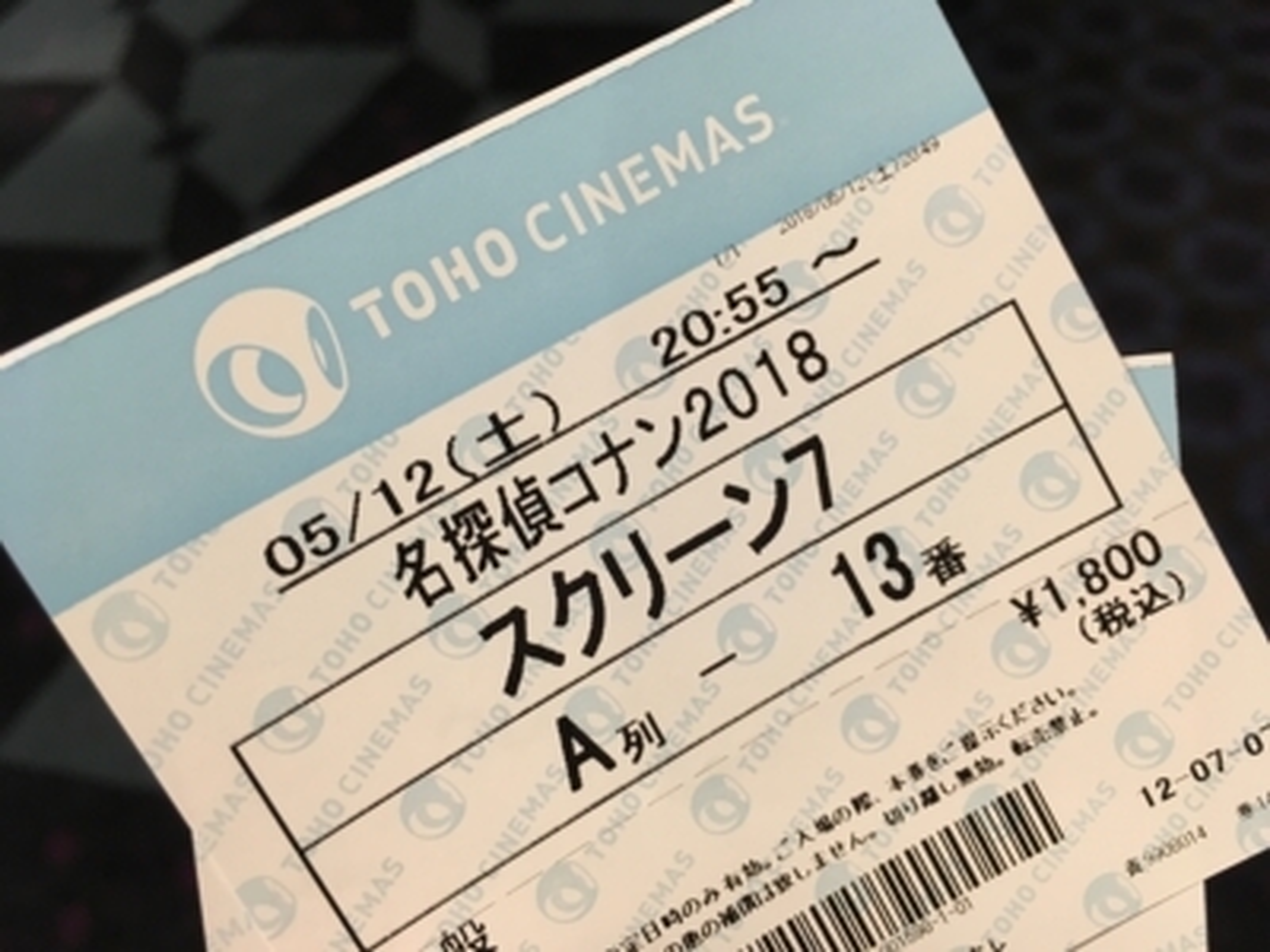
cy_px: 476
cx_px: 635
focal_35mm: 29
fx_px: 1064
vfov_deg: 48.2
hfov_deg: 61.7
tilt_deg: -56.8
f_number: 2.2
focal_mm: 4.15
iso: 100
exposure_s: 1/30
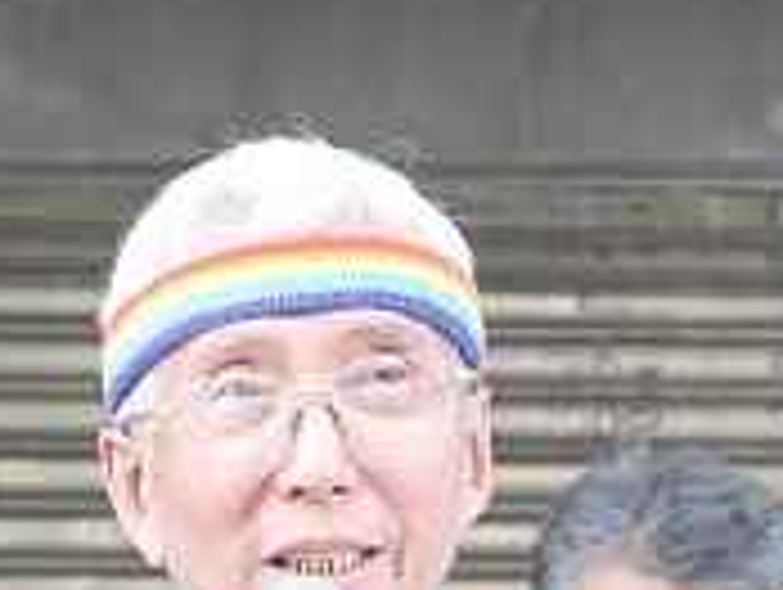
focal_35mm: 273
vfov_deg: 5.4
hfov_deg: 7.2
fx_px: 6184
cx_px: 230
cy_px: 646
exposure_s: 1/60
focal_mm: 28
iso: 500
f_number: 2.8
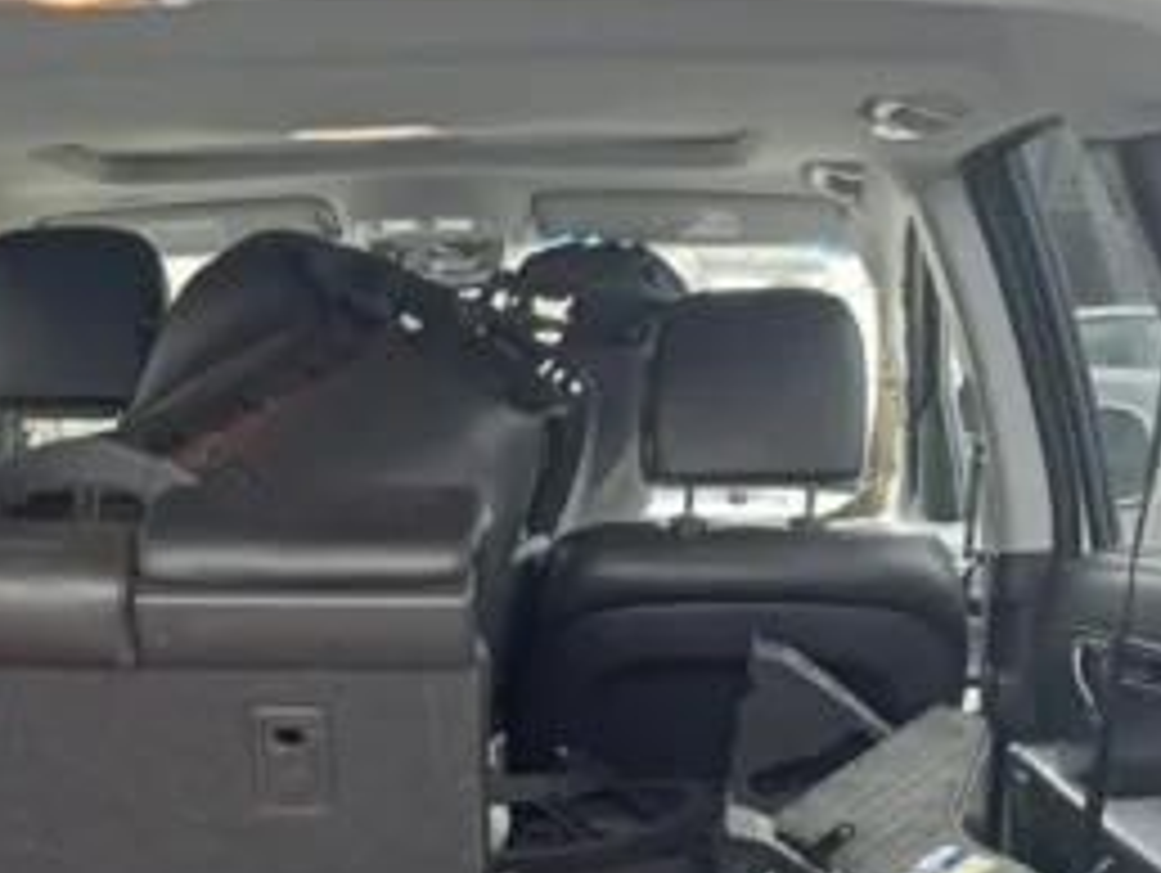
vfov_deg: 21.8
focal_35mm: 65
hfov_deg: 29.4
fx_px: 2182
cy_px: 868
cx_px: 297
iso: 120
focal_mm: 3.46
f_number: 2.2
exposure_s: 1/50
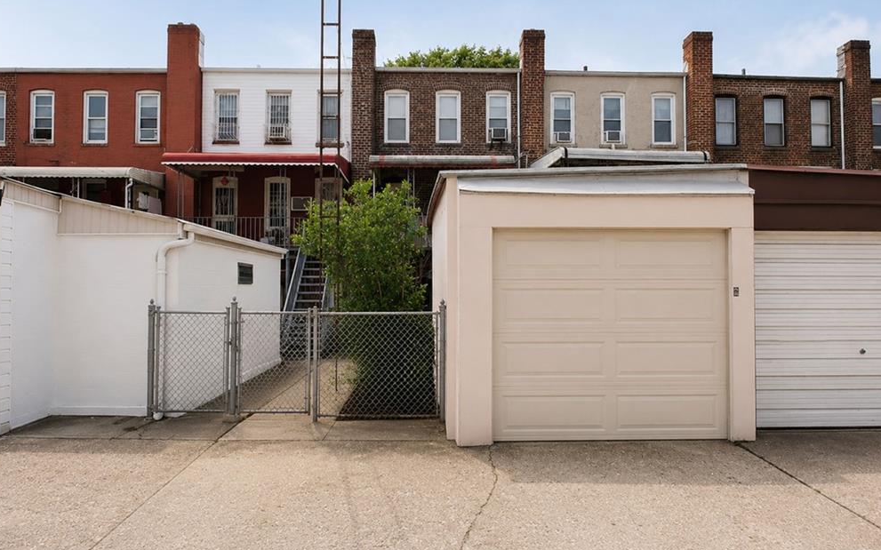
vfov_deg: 59.6
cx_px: 443
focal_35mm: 20
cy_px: 259
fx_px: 480
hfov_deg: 85.1
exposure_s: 1/160
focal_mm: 12.8
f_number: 11
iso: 320
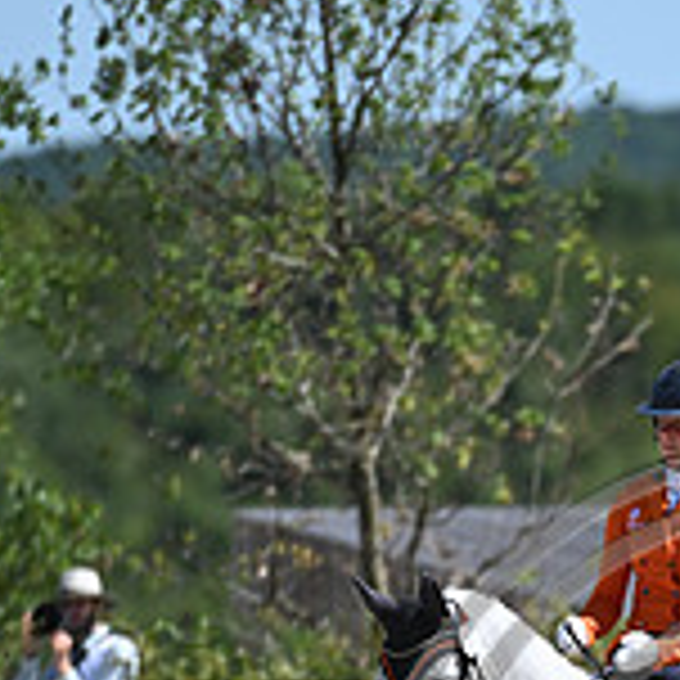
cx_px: 770
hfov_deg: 1.3
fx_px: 28981
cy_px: 835
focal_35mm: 1304
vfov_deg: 1.3
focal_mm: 400
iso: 250
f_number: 4.5
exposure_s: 1/1600
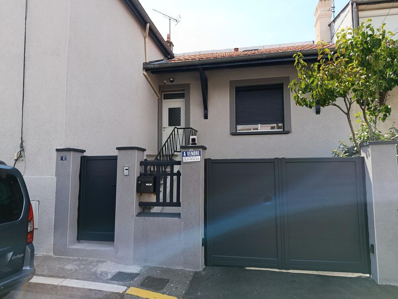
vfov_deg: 56.8
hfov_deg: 71.6
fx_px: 276
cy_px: 150
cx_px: 199
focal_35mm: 24
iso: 50
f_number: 1.7
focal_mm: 5.24
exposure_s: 1/227
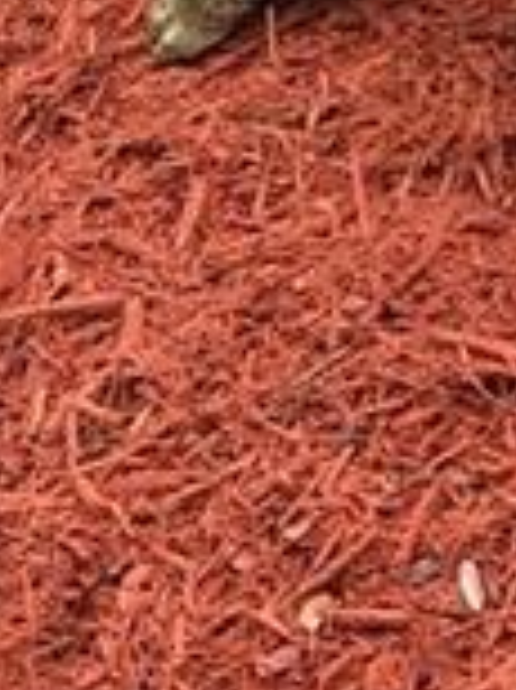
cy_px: 246
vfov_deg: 8.8
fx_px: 4504
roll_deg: -0.7
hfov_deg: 6.5
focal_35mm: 226
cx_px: 682
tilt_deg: -26.8
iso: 25
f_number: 2.2
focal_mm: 4.15
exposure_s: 1/193
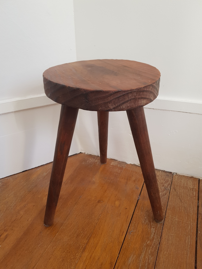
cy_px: 134
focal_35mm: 26
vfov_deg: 67.3
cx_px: 101
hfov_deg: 53.1
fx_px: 202
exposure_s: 1/60
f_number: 1.7
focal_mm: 4.2
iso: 80
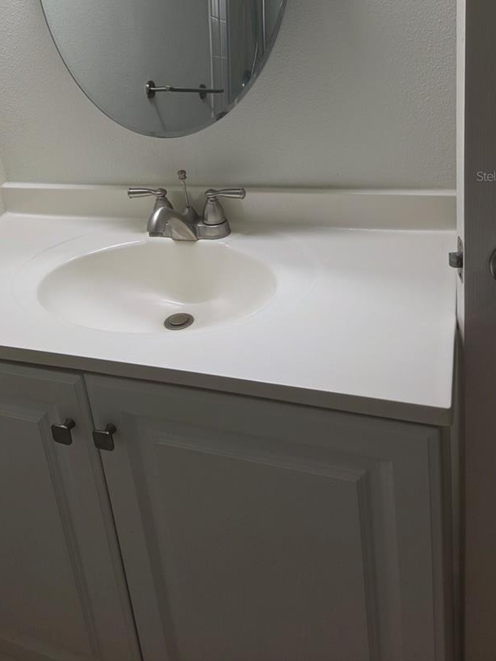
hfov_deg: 41.3
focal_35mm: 34
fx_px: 650
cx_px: 168
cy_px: 176
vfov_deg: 51.9
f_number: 1.8
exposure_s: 1/120
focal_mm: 5.4
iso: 50
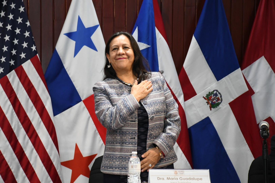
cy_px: 92
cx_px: 138
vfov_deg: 12.2
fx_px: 855
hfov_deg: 18.3
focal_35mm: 112
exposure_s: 1/125
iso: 3200
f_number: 6.3
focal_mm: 75
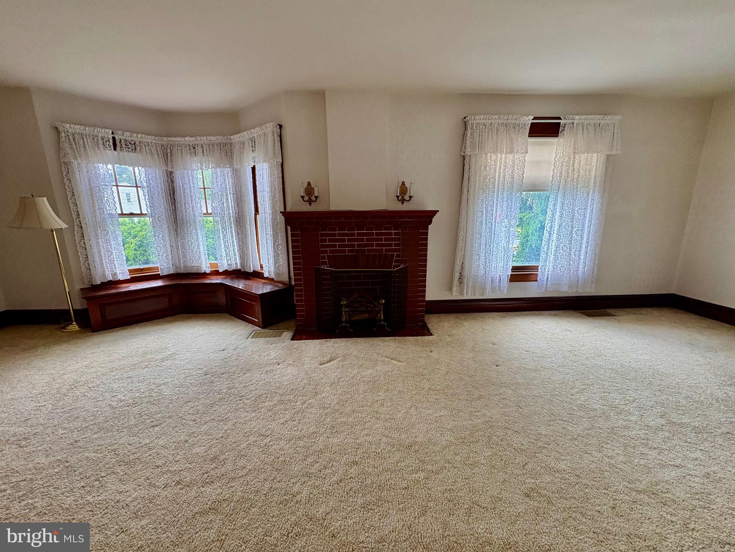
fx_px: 297
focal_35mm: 14
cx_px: 368
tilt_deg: -11.2
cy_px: 276
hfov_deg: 102.1
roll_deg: +0.6
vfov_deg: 85.7
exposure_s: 1/120
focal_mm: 2.22
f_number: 2.2
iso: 320
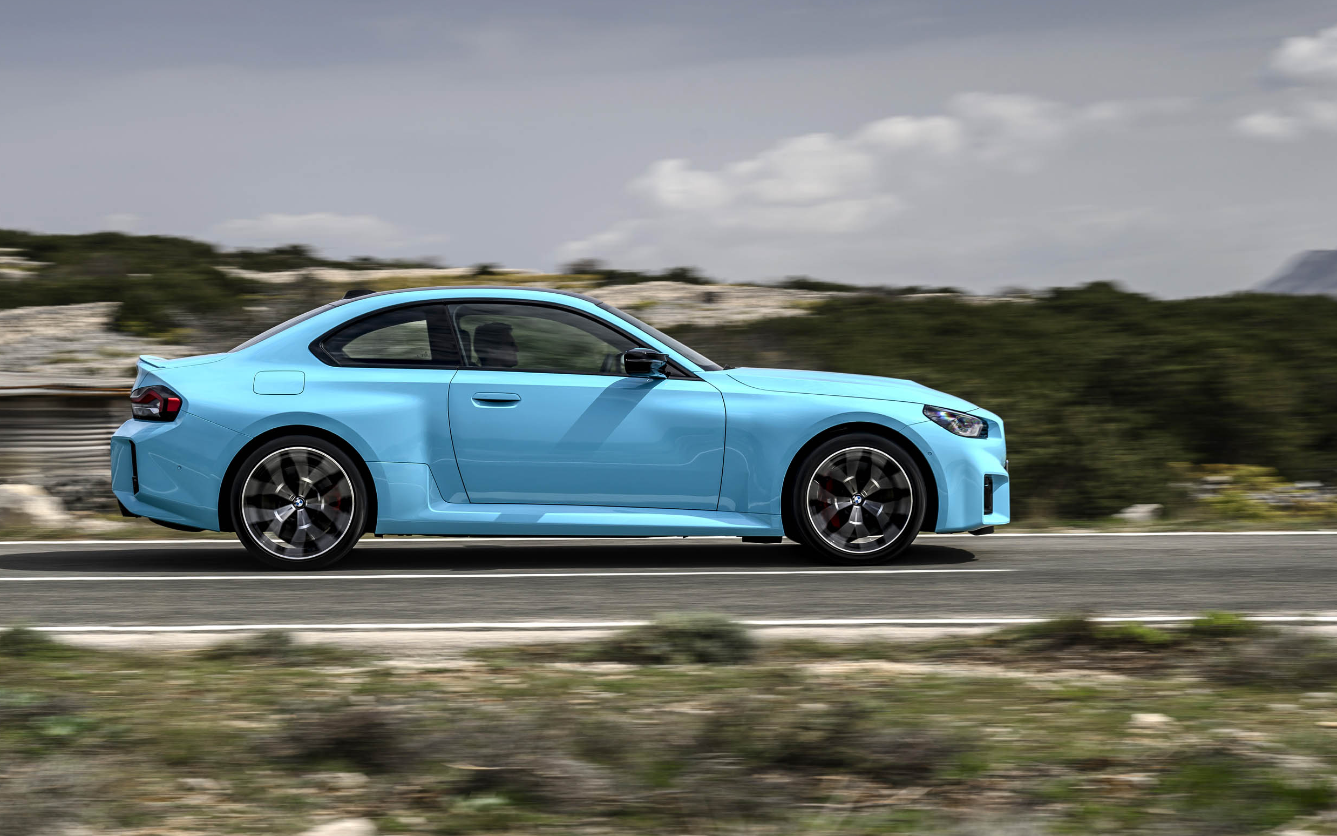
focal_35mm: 76
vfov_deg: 17.1
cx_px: 565
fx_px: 2769
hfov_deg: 27.1
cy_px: 342
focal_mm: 57
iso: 32
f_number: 8
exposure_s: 1/40
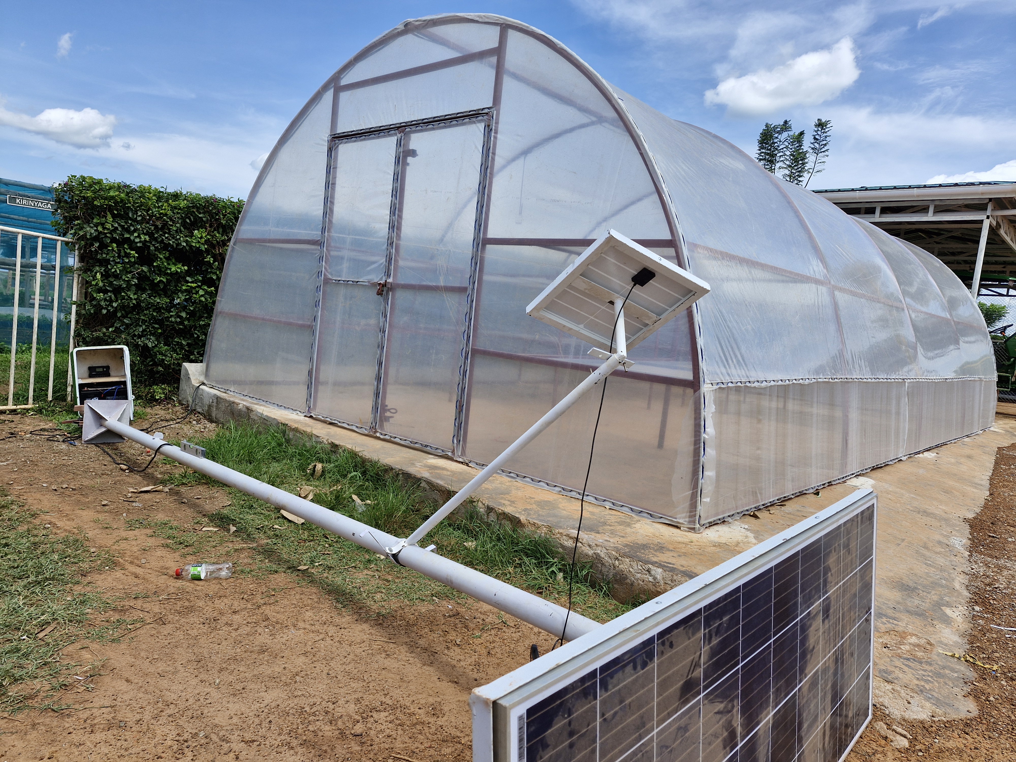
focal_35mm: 23
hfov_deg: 73.9
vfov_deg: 58.9
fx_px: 675
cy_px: 381
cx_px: 508
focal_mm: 5.54
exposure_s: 1/1480
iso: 50
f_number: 1.8
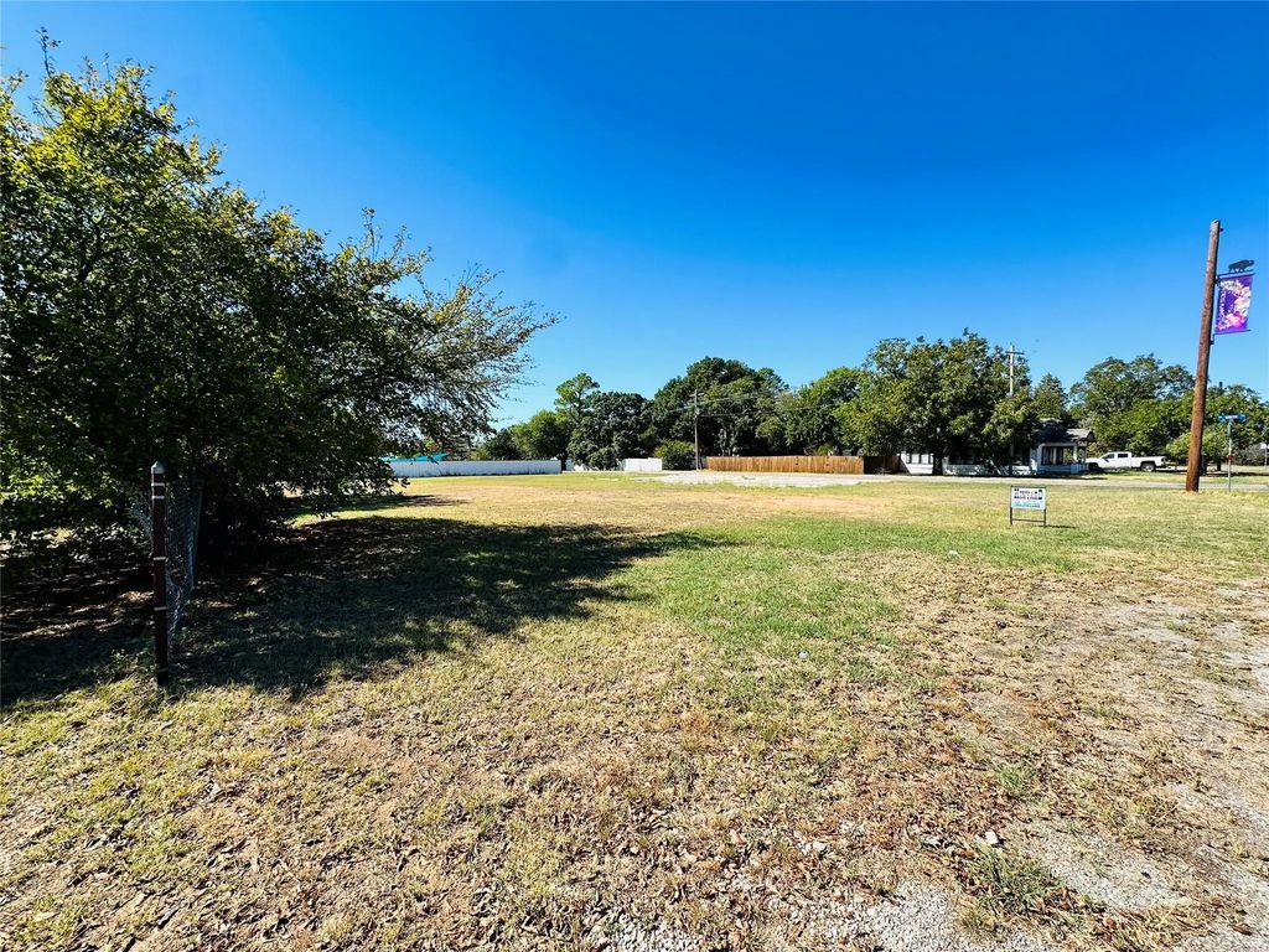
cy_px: 476
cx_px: 634
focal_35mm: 14
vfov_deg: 85.7
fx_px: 513
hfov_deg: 102.1
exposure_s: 1/1304
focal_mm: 2.22
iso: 40
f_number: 2.2
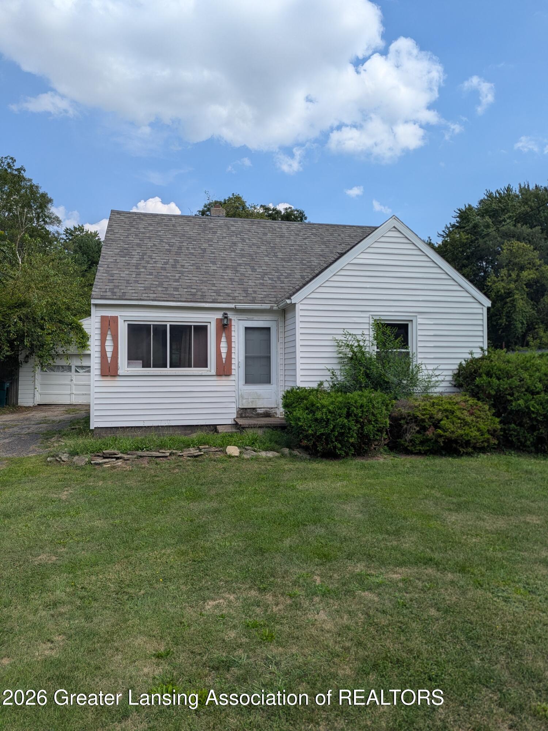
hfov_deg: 56.8
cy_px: 366
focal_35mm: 24
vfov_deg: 71.6
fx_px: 507
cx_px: 274
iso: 43
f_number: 1.85
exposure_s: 1/2571
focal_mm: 6.81
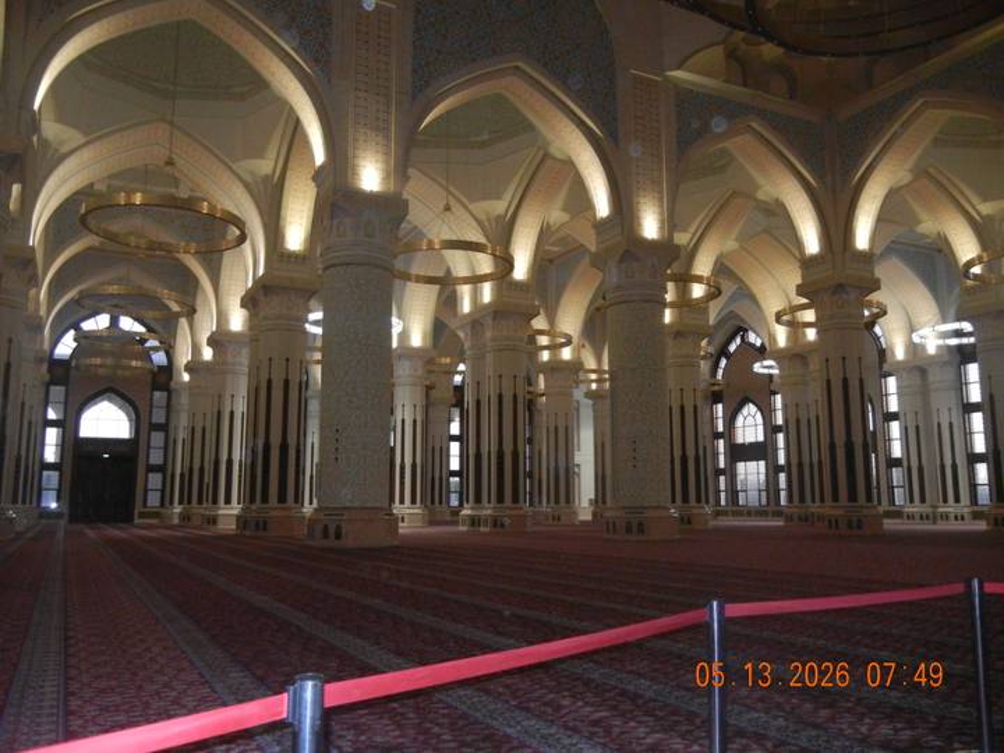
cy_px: 376
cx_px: 502
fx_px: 870
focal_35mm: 30
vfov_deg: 46.8
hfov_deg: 60.0
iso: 800
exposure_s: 1/30
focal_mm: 5.4
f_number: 3.5
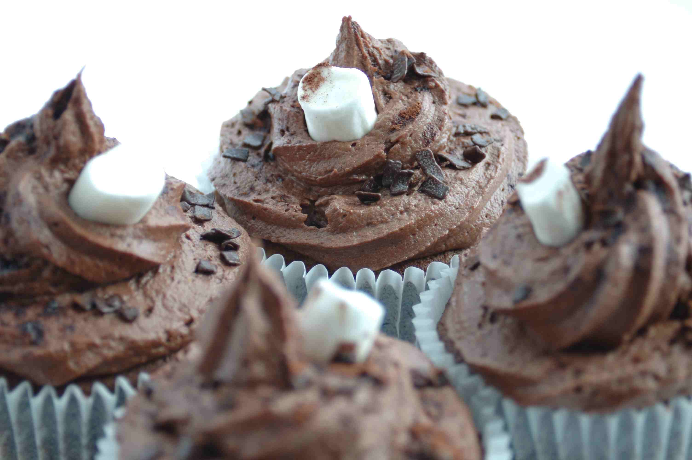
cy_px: 230
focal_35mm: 120
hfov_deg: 17.1
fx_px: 2305
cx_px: 346
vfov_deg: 11.4
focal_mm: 80
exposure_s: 1/100
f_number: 5.6
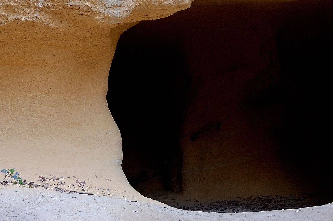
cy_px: 31
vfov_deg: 17.1
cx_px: 245
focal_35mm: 79
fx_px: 730
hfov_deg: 25.4
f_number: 4
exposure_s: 1/25
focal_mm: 28
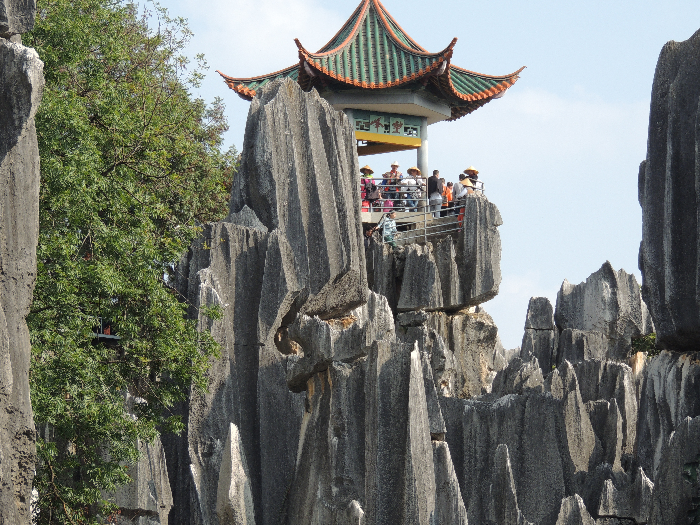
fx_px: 3741
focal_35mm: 185
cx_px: 350
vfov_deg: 8.0
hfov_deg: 10.7
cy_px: 262
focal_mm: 33
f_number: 4.6
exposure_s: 1/500
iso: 160
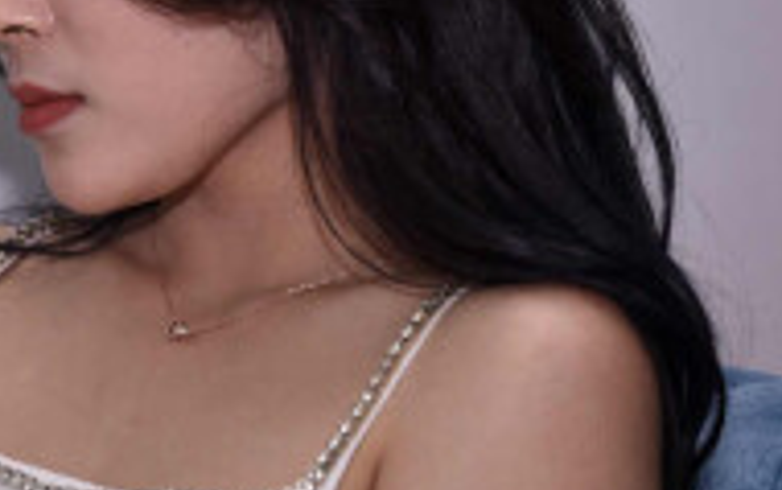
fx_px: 3710
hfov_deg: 11.9
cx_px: 66
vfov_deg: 7.5
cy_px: -16
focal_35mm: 174
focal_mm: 65
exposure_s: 1/100
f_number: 3.3
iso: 200
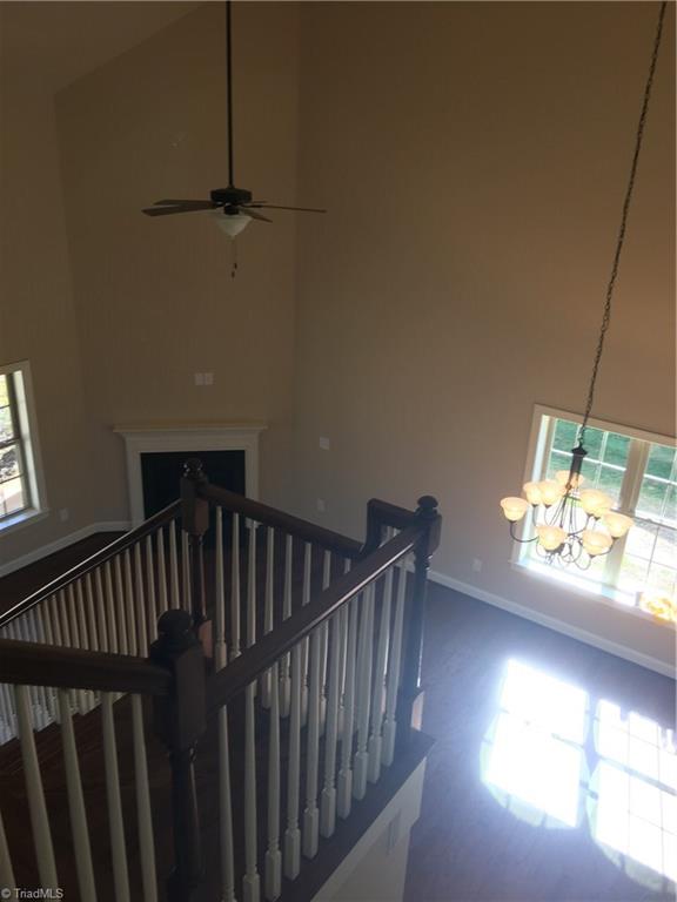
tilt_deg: -23.2
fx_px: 756
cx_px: 338
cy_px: 451
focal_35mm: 29
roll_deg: -2.9
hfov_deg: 48.2
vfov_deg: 61.7
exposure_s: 1/60
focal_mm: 4.15
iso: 32
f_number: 2.2
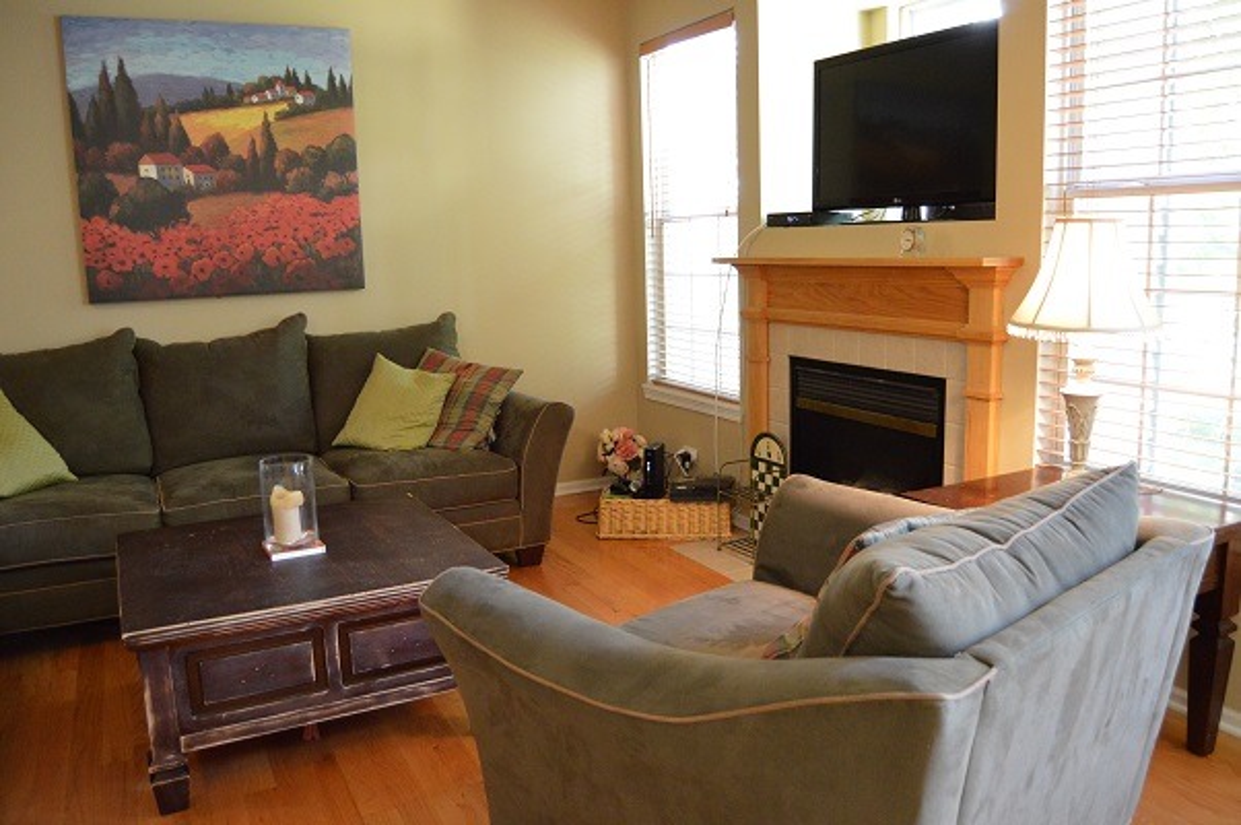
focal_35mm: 27
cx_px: 620
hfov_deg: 67.4
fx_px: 930
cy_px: 412
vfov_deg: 47.8
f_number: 3.5
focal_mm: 18
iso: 3200
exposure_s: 1/60
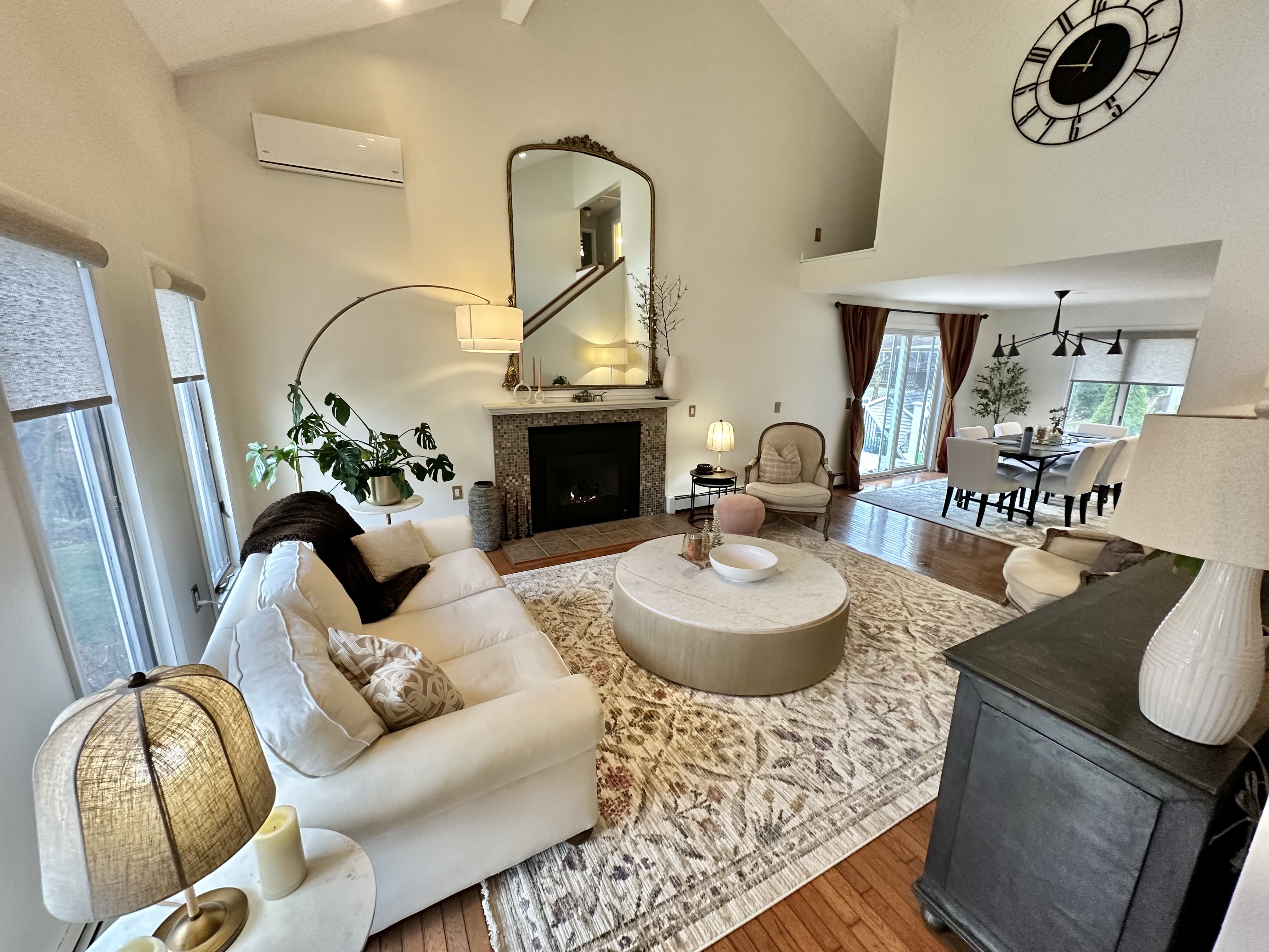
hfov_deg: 102.1
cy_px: 476
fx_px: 513
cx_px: 634
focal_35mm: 14
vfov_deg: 85.7
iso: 250
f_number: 2.2
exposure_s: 1/120
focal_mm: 2.22
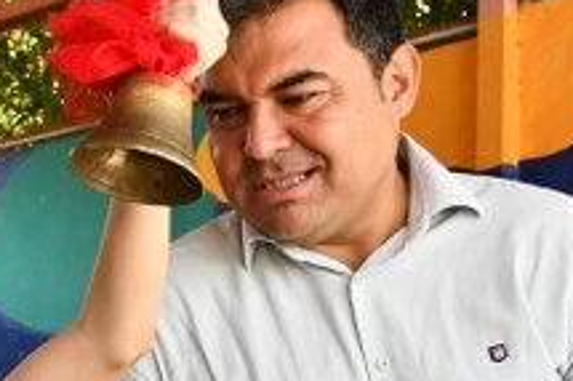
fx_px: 2179
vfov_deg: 9.8
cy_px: 462
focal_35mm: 137
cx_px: -35
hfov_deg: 14.7
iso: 2500
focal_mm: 31
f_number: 10
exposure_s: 1/400
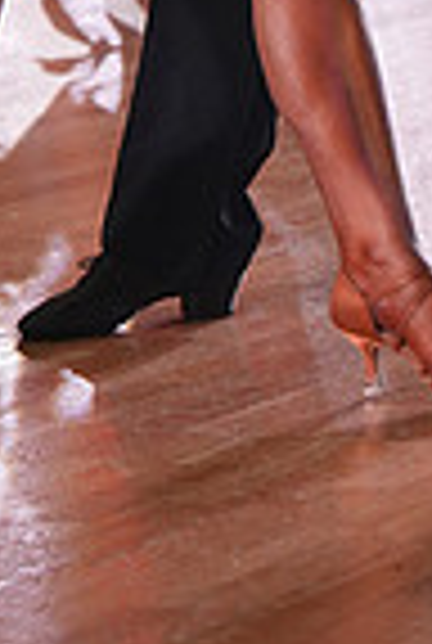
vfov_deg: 7.1
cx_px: 313
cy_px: -419
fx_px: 5069
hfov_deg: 4.9
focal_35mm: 283
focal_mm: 70
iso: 1600
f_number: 4
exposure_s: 1/500
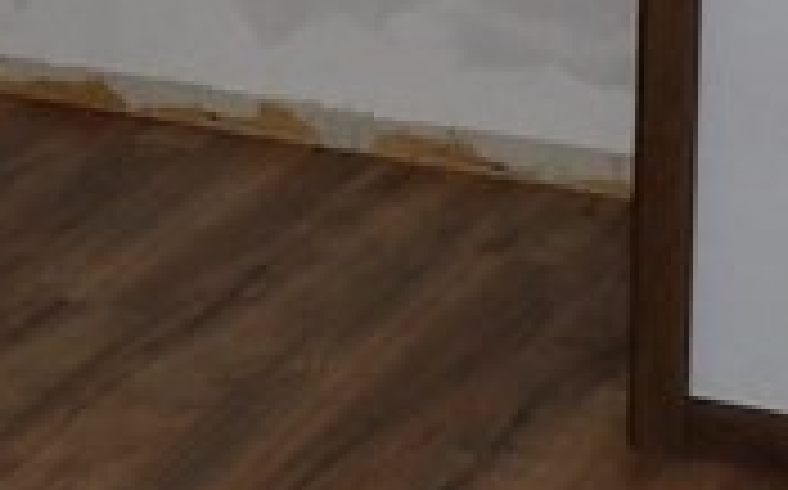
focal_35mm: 149
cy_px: -310
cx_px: -347
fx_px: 3197
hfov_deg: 13.4
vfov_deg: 8.5
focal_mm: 4.3
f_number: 3.2
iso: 200
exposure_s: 1/33
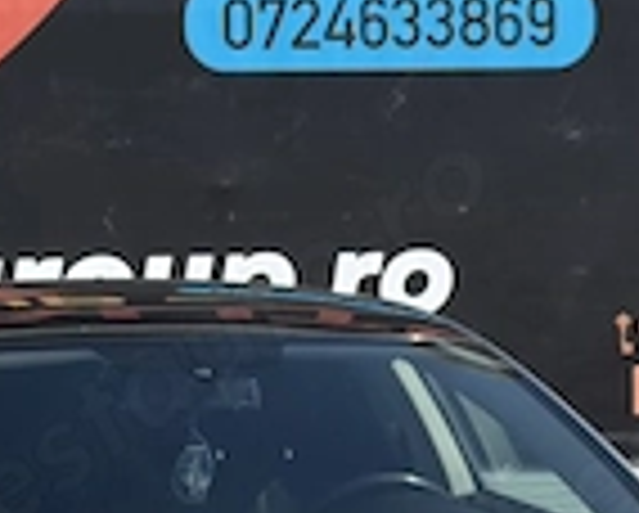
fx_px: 3750
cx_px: -50
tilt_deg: -1.0
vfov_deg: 7.8
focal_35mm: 198
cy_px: 414
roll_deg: +1.2
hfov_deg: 9.6
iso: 80
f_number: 1.78
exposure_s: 1/5587
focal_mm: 6.76
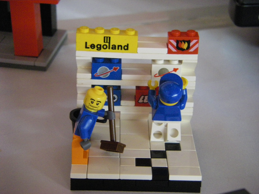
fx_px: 651
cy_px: 97
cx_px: 130
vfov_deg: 17.0
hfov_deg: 22.5
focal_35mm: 87
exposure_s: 1/15
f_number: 4
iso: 800
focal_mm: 14.4
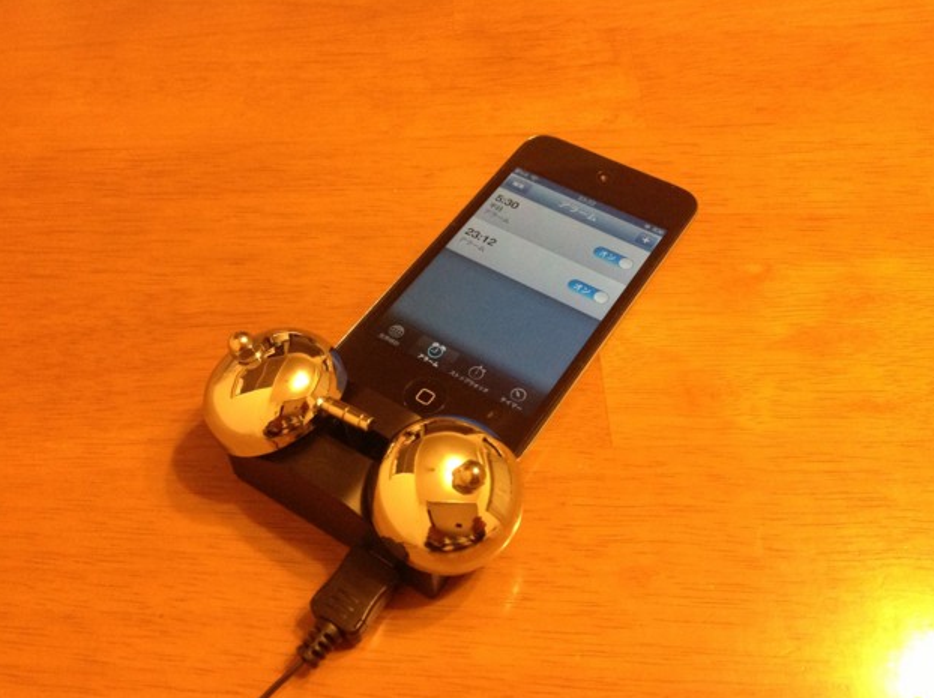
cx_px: 476
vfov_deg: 39.6
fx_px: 970
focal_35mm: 36
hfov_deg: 51.4
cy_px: 353
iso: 400
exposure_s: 1/17
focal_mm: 4.28
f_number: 2.4
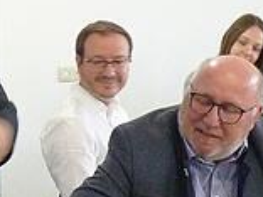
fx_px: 1132
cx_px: -40
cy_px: 308
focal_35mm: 149
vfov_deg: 9.6
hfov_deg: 13.0
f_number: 3
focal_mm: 5.2
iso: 400
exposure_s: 1/15
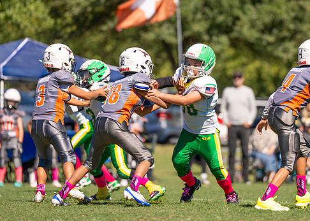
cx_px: 181
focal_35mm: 316
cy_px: 96
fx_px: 2782
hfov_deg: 6.4
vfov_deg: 4.6
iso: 160
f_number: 2.8
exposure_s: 1/4000
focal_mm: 200
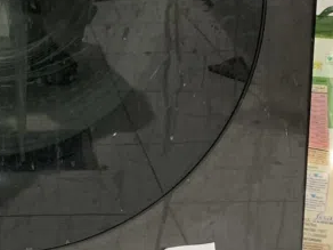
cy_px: -22
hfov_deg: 31.2
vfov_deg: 24.1
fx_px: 548
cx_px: -3
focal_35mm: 57
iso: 400
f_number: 1.8
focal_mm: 4.25
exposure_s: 1/25
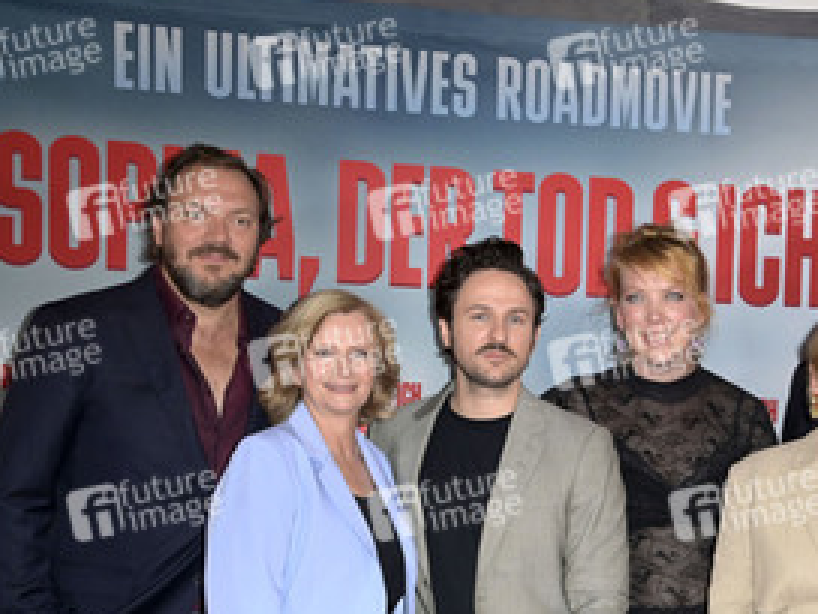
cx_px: 666
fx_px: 1654
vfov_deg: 20.9
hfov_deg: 27.2
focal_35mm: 70
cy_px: 430
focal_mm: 44
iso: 2000
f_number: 6.3
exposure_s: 1/250
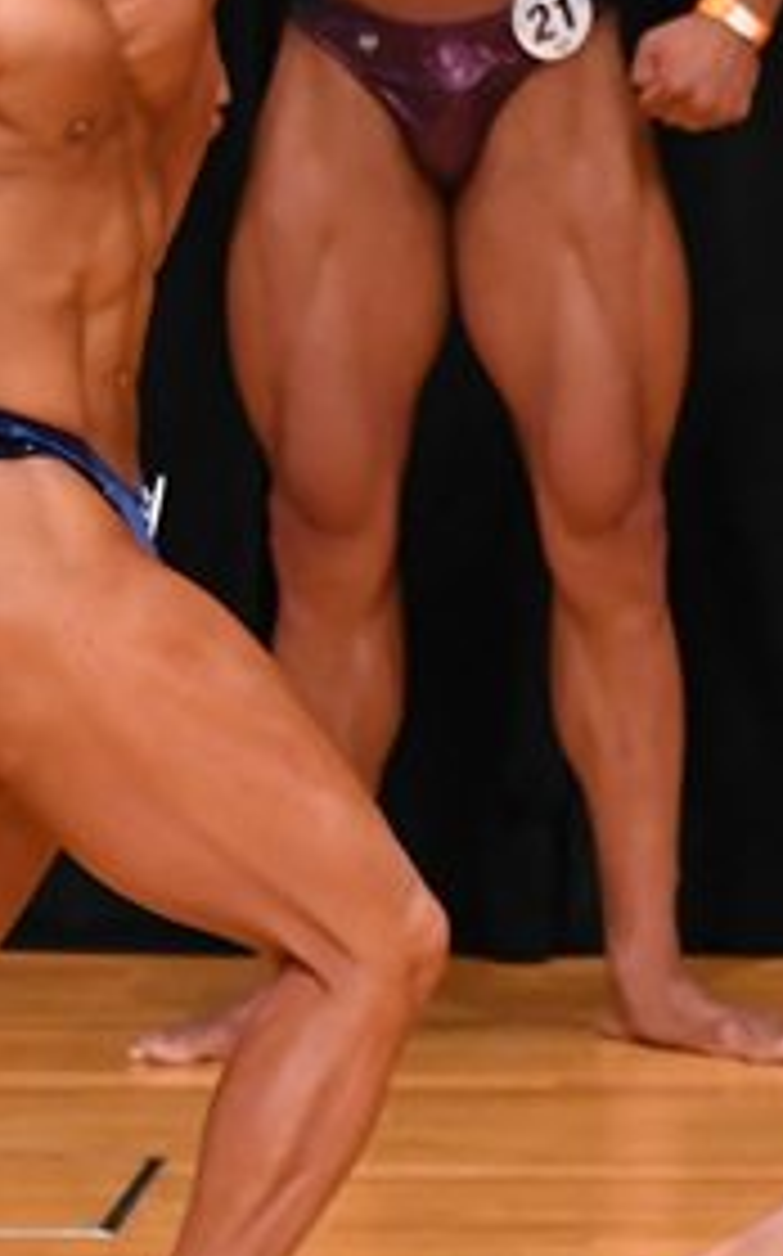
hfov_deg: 1.5
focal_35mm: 892
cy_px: 468
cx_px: 295
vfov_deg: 2.4
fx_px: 30503
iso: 4000
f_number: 5.6
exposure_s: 1/400
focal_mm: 210
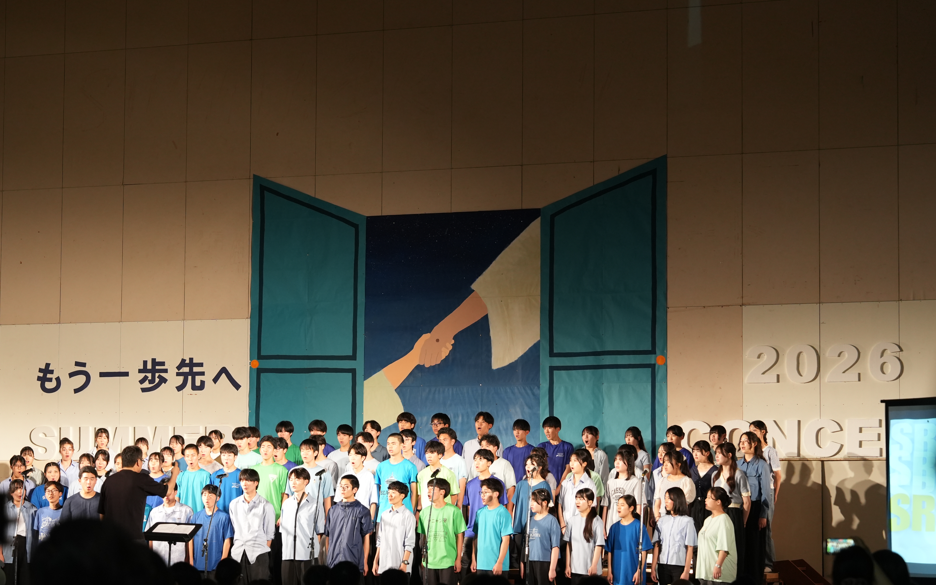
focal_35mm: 89
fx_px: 2270
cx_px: 355
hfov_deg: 23.2
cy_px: 368
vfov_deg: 14.7
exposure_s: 1/160
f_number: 3.5
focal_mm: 70
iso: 1600
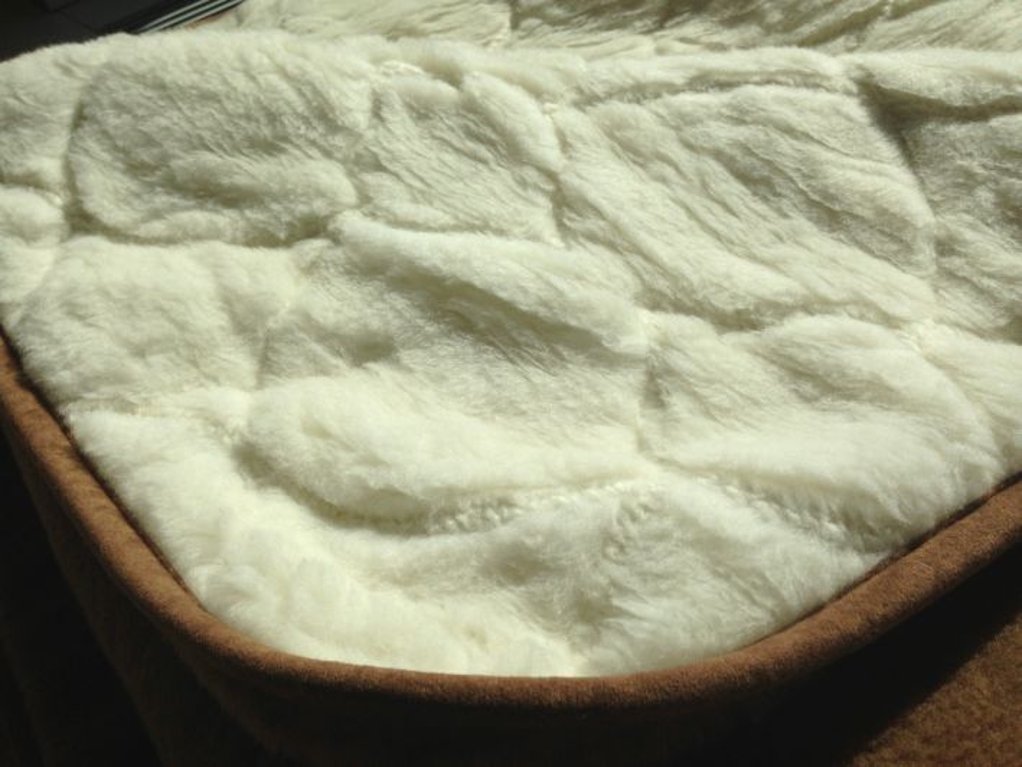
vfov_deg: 43.0
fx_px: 974
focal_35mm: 33
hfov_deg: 55.3
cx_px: 511
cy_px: 384
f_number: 2.4
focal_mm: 4.13
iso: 50
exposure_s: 1/3876
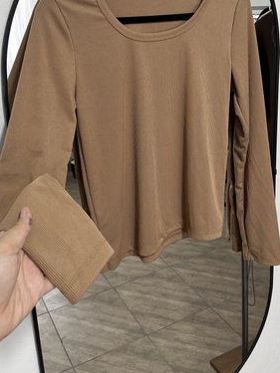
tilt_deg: -14.1
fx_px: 399
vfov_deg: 48.9
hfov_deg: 38.5
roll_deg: +4.8
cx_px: 111
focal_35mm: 37
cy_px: 111
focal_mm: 5.1
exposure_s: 1/100
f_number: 1.6
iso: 125
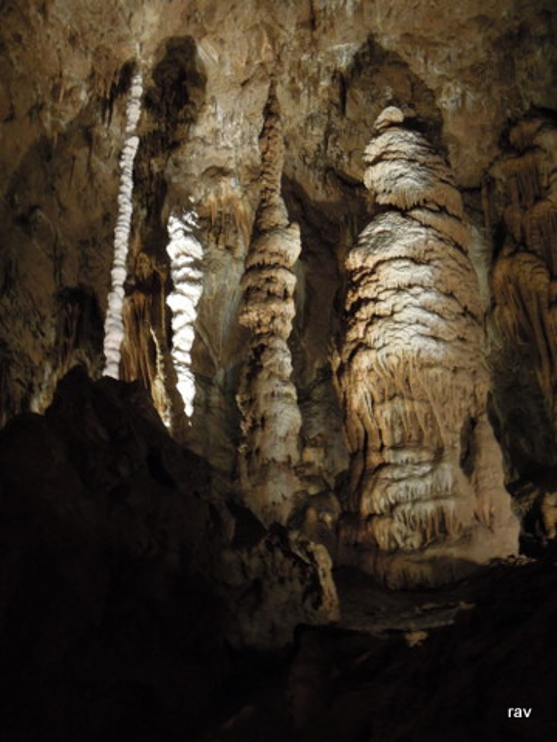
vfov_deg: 34.9
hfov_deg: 26.6
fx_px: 1180
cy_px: 371
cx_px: 278
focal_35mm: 55
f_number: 3.5
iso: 800
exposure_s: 1/6
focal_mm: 9.9
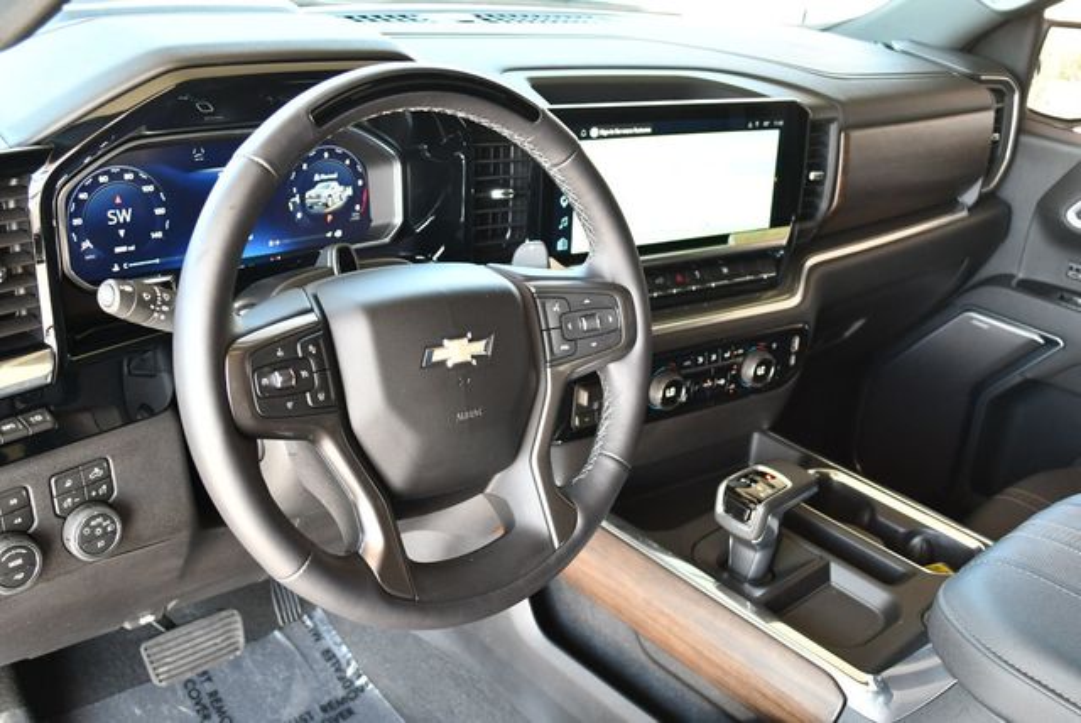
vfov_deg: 36.9
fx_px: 1082
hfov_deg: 53.1
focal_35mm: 36
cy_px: 362
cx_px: 540
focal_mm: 18
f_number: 3.5
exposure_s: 1/125
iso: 1000
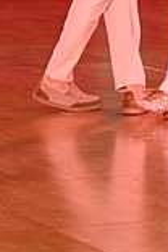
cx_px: 183
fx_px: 2919
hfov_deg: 3.3
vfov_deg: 4.9
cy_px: -126
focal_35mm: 417
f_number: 5
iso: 2000
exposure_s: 1/200
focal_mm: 112
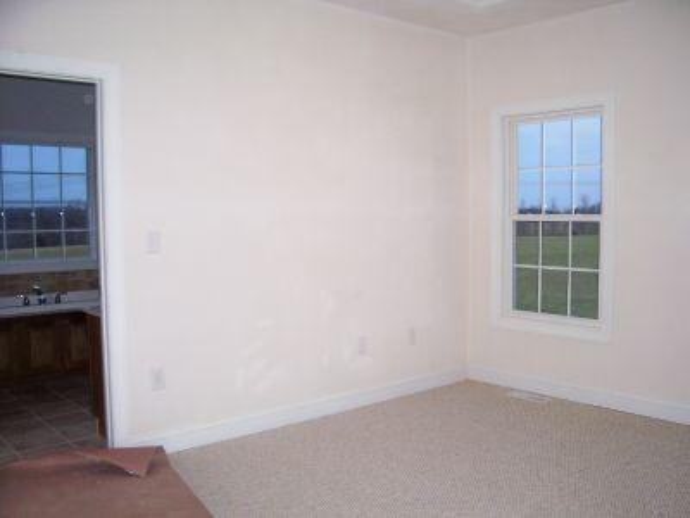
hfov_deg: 54.0
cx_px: 345
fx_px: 678
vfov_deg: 41.8
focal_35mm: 34
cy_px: 259
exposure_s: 1/60
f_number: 2.7
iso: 80
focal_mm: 5.6
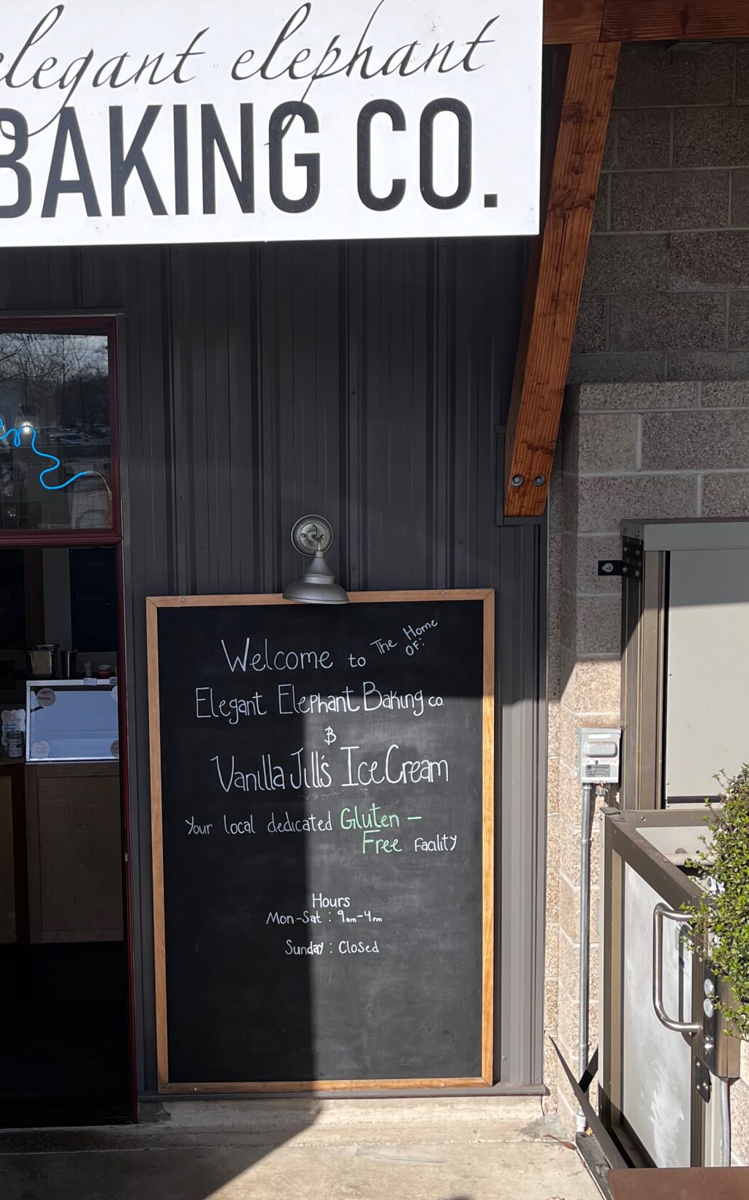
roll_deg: +2.5
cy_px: 592
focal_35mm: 43
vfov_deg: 46.2
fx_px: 1405
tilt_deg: -8.6
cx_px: 168
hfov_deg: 29.3
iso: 50
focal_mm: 5.1
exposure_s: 1/2309
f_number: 1.6
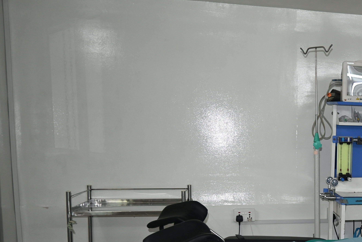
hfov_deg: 35.5
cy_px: 198
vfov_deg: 26.4
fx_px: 503
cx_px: 369
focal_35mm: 50
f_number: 3.5
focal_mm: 16
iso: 560
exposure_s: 1/60
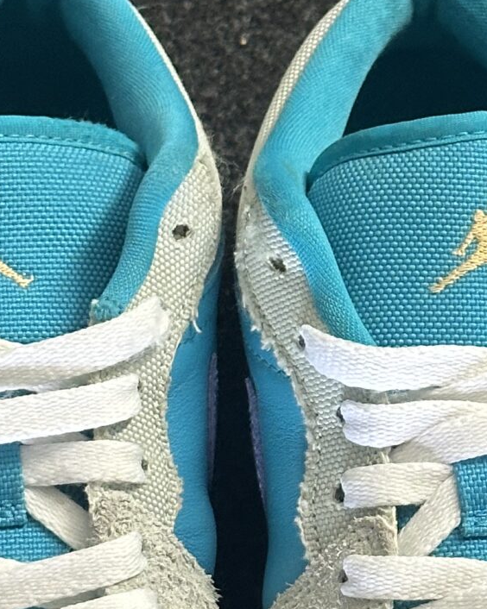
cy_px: 487
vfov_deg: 11.3
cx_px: 240
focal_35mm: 170
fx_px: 3065
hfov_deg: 9.1
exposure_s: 1/50
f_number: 1.78
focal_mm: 6.86
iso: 250
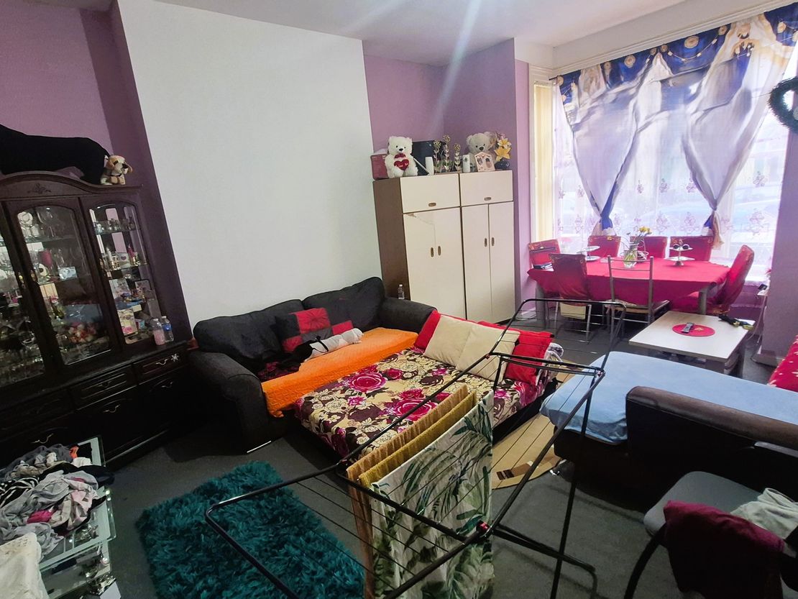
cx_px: 399
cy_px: 300
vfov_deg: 89.9
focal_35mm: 13
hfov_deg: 106.2
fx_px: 300
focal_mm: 1.74
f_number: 2.2
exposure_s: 1/60
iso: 320
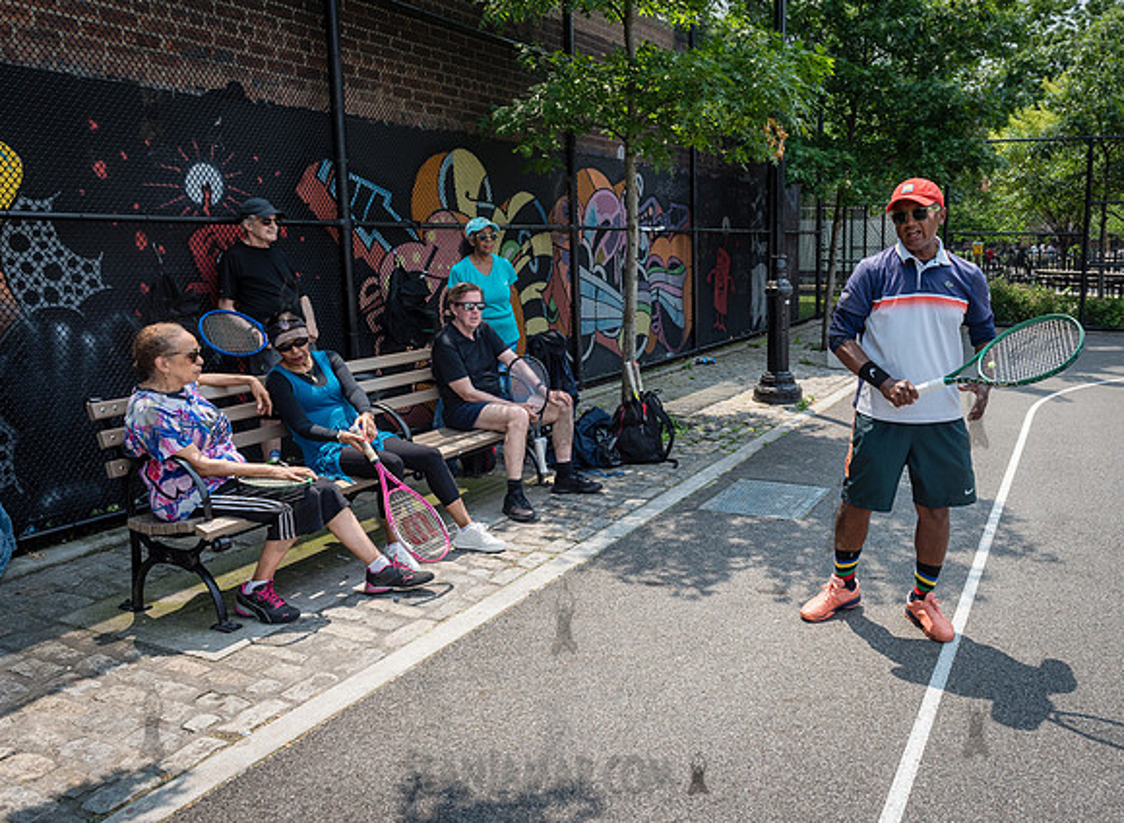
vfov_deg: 48.1
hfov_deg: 62.2
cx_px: 677
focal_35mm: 29
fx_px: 921
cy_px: 372
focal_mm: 24
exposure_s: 1/640
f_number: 4.5
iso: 200
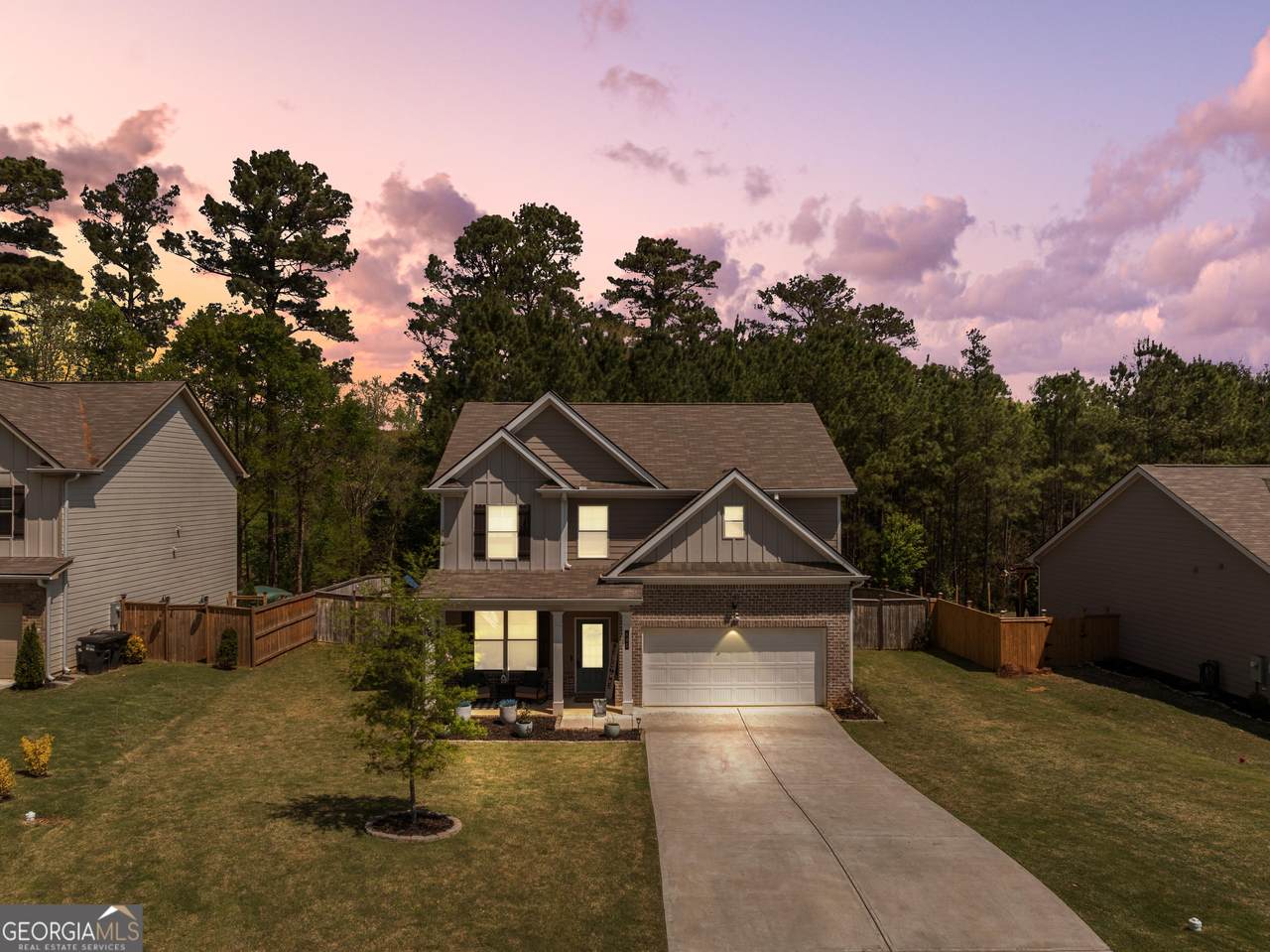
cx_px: 635
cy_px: 476
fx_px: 880
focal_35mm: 24
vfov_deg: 56.8
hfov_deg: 71.6
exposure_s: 1/2000
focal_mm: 12.29
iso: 100
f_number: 2.8
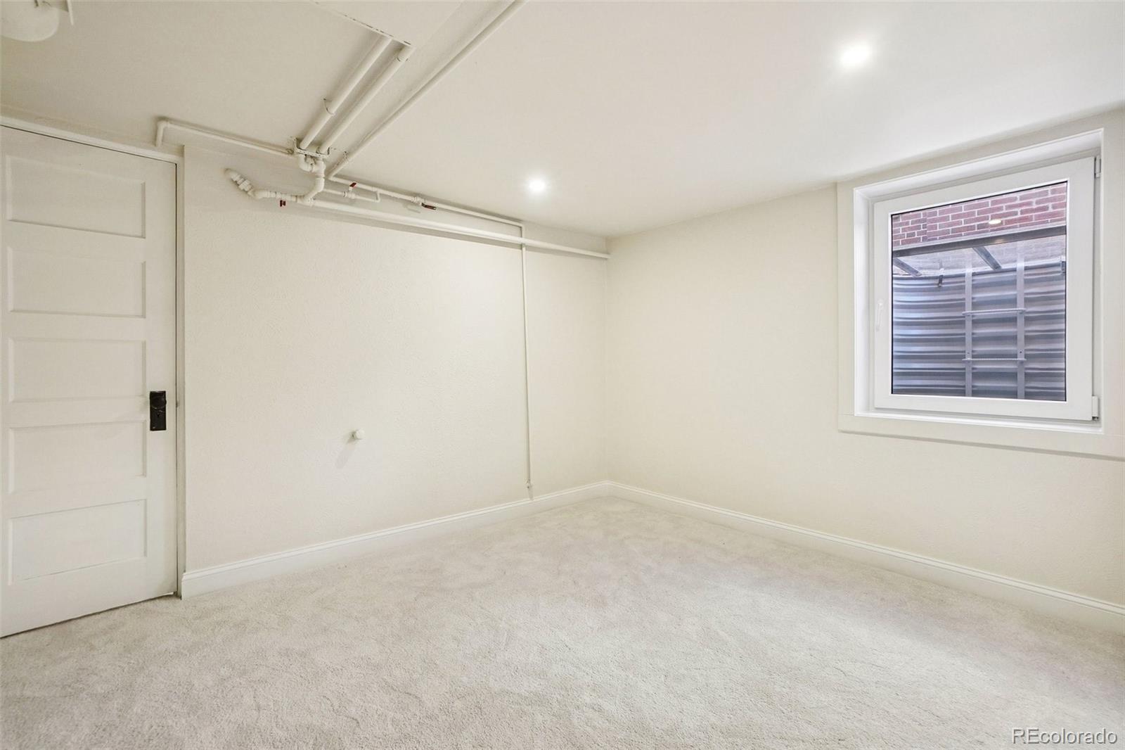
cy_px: 375
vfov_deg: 77.3
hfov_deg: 100.4
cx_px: 562
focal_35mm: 15
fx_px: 469
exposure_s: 1/15
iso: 400
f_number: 8
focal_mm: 10
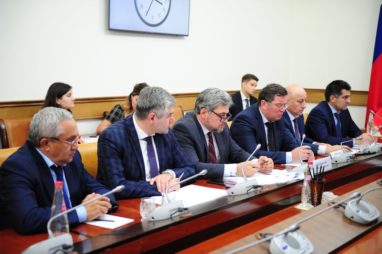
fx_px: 530
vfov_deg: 26.9
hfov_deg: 39.6
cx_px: 191
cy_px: 127
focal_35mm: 50
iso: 3200
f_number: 2.8
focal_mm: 50
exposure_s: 1/250
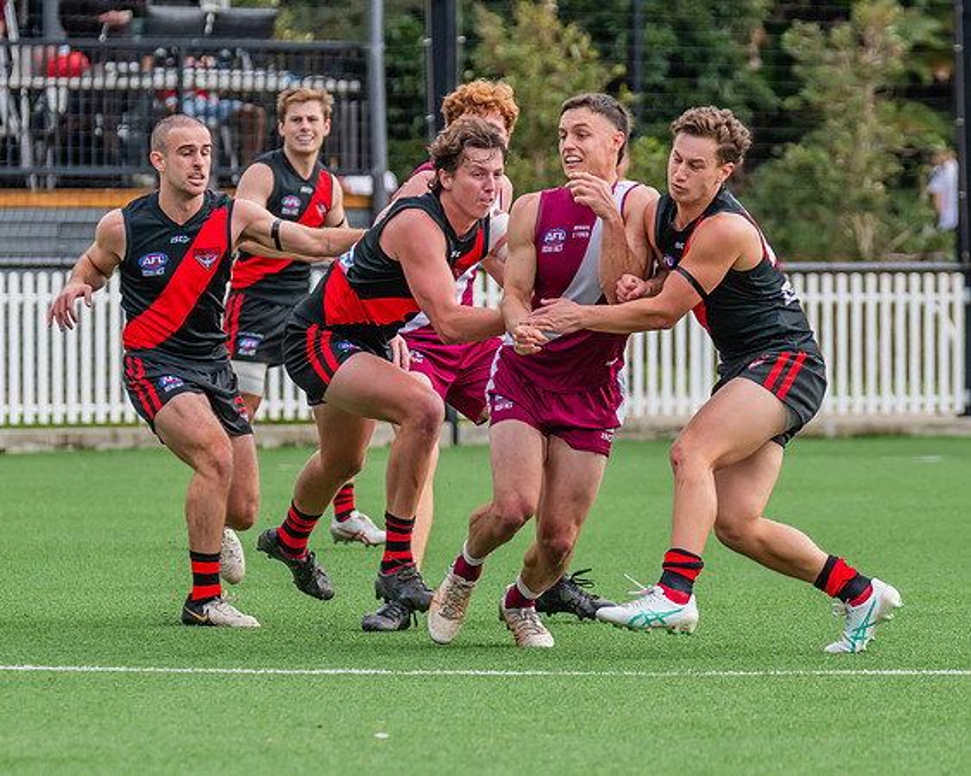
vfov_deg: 3.5
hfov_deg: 4.4
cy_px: 395
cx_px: 496
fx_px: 12611
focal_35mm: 439
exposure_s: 1/1250
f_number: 6.3
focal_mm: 250
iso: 800
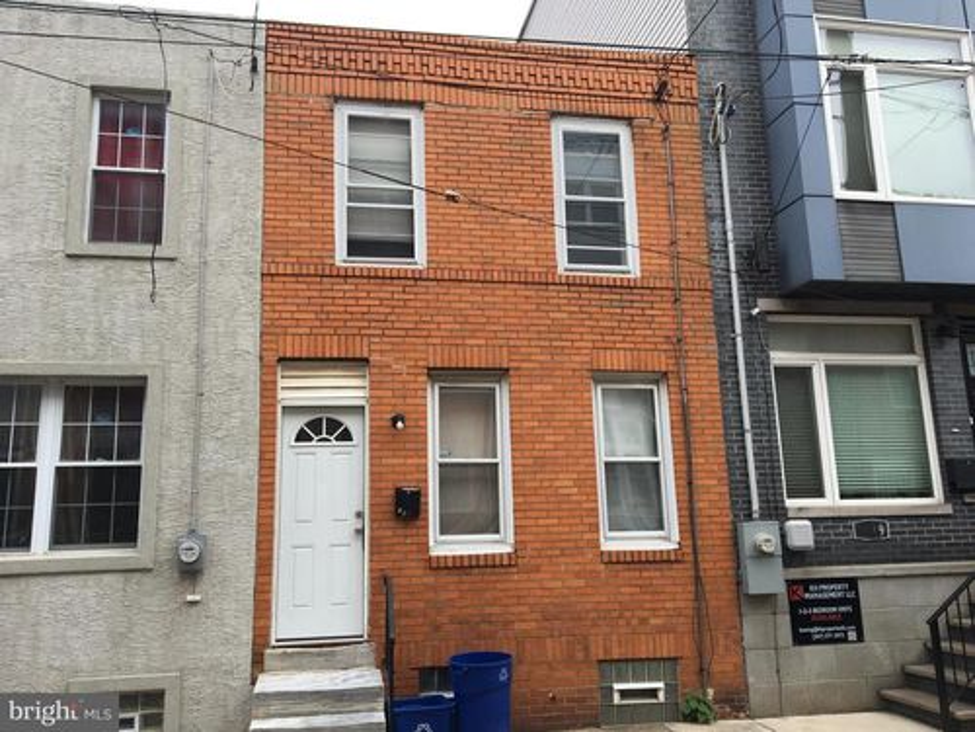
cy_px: 366
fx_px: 817
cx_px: 488
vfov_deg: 48.2
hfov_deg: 61.7
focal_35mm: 29
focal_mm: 4.15
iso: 25
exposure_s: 1/739
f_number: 2.2
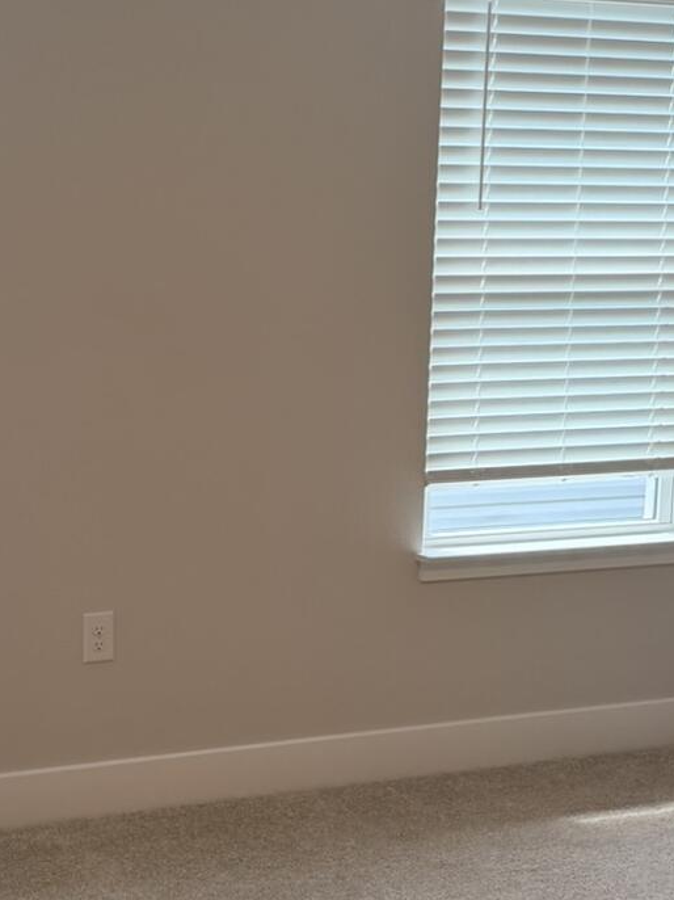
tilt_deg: -9.2
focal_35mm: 70
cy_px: 534
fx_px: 1818
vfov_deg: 27.7
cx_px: 184
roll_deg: +0.5
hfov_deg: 20.9
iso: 125
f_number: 1.78
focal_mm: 6.76
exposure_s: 1/120
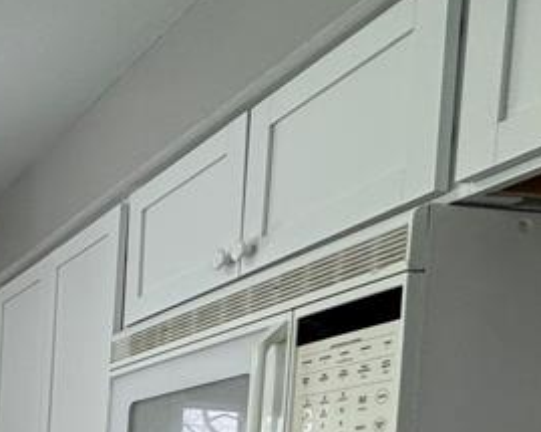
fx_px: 832
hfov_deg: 26.7
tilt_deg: -3.3
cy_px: 551
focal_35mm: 52
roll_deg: -2.9
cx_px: -253
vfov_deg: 25.4
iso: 160
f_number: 2.2
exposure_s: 1/120
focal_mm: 2.22
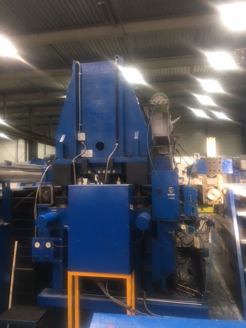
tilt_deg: +5.1
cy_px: 164
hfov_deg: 48.2
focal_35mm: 29
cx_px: 123
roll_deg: +0.6
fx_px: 275
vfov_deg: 61.7
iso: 40
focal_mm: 4.15
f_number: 2.2
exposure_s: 1/17
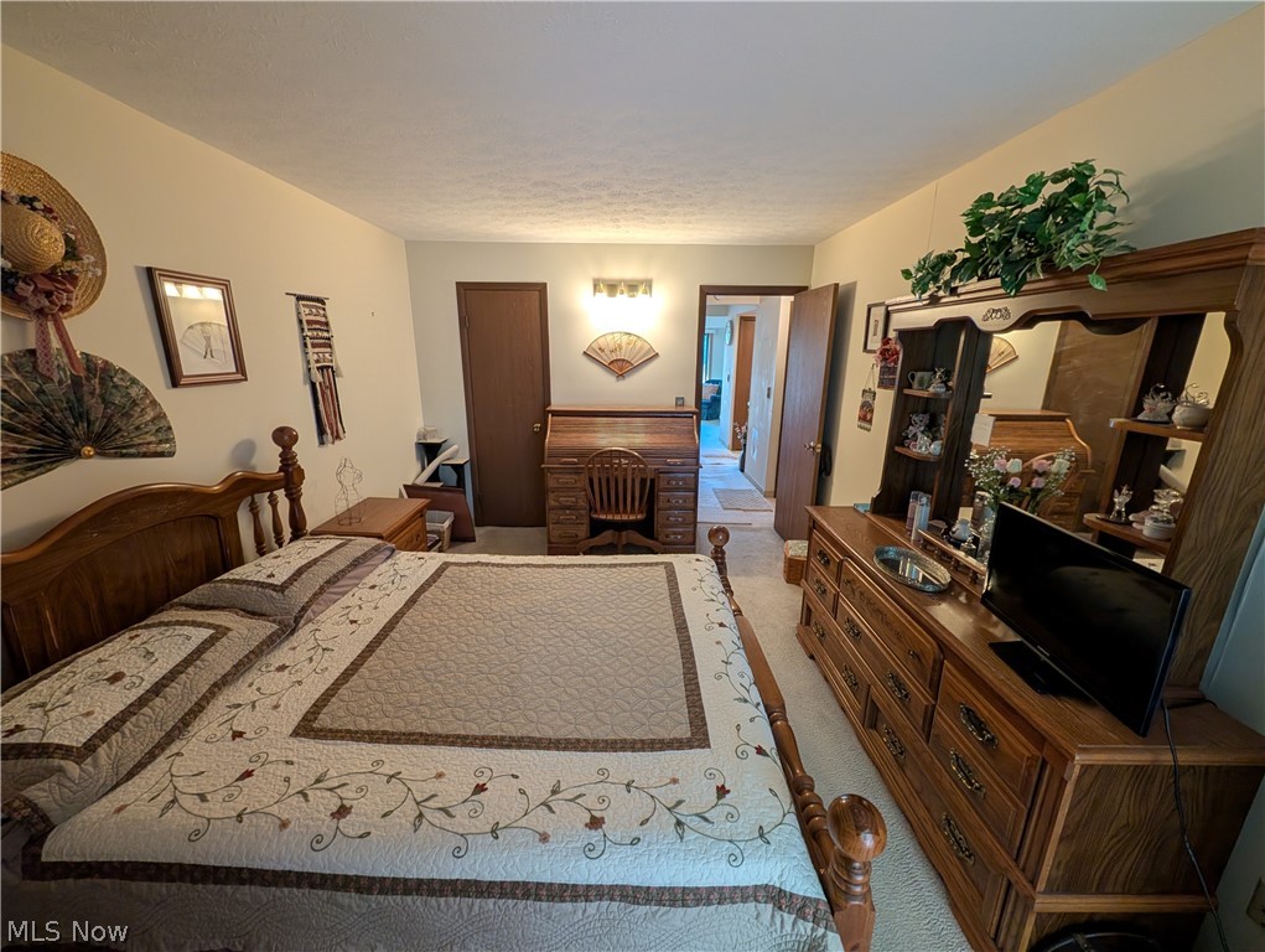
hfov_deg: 110.5
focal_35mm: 12
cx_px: 632
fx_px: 439
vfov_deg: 94.6
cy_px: 476
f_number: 1.7
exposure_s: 1/33
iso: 90
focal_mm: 2.02
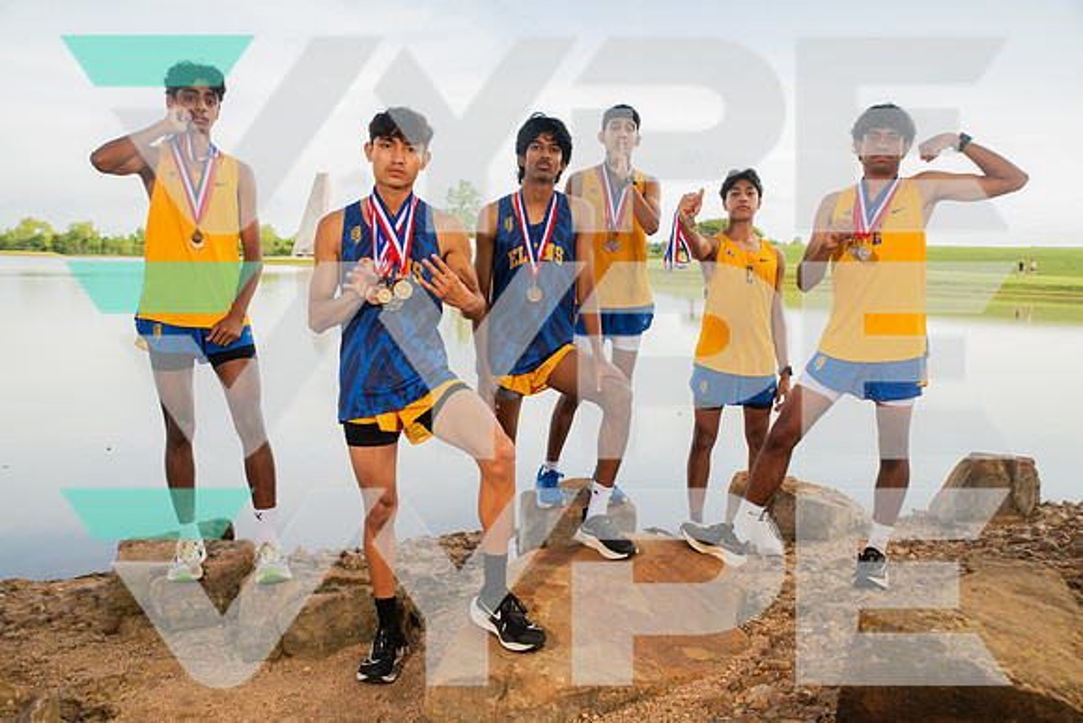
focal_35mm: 32
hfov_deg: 58.7
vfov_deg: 41.1
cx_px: 542
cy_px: 362
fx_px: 963
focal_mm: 32
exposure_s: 1/320
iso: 500
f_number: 7.1
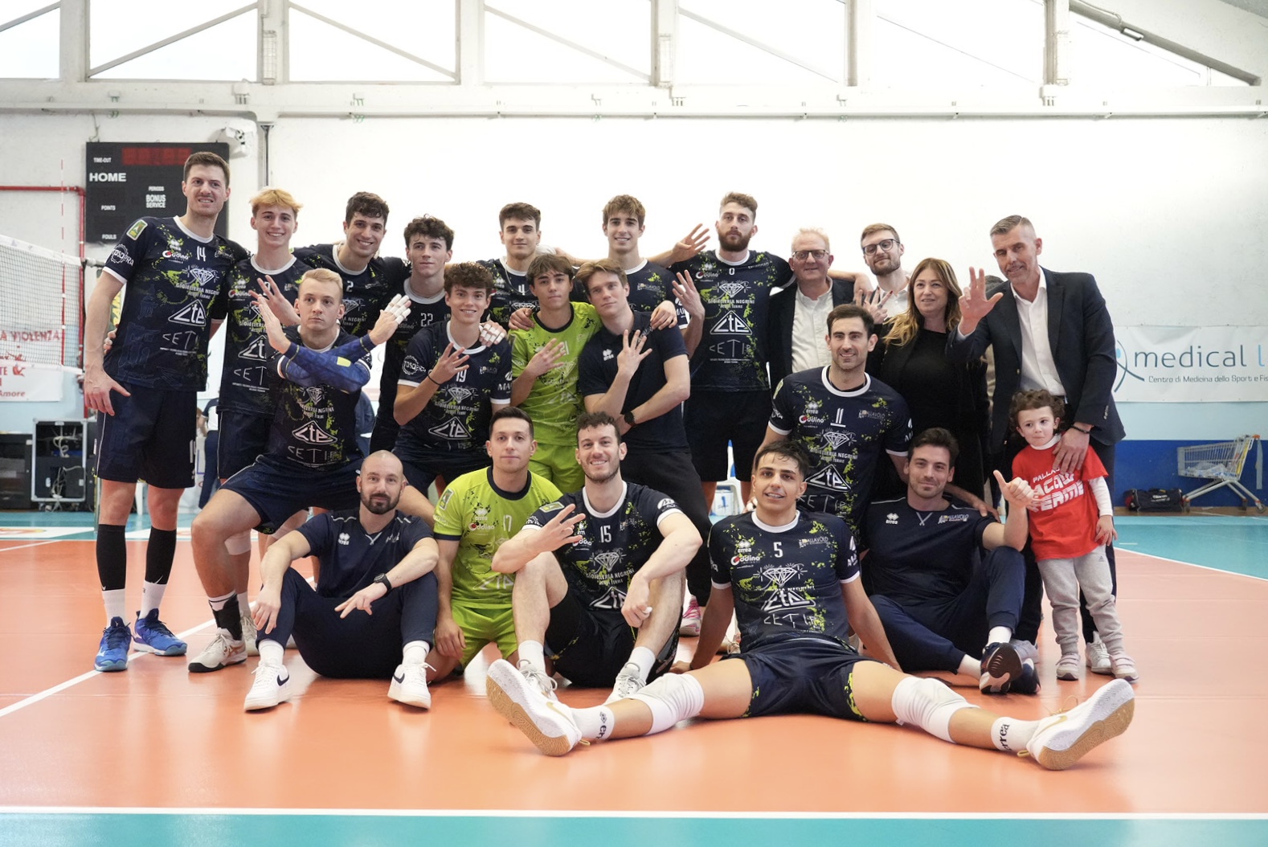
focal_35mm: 37
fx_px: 1304
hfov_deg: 51.9
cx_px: 634
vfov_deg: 36.0
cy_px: 424
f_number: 4
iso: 12800
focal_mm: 37
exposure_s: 1/1600
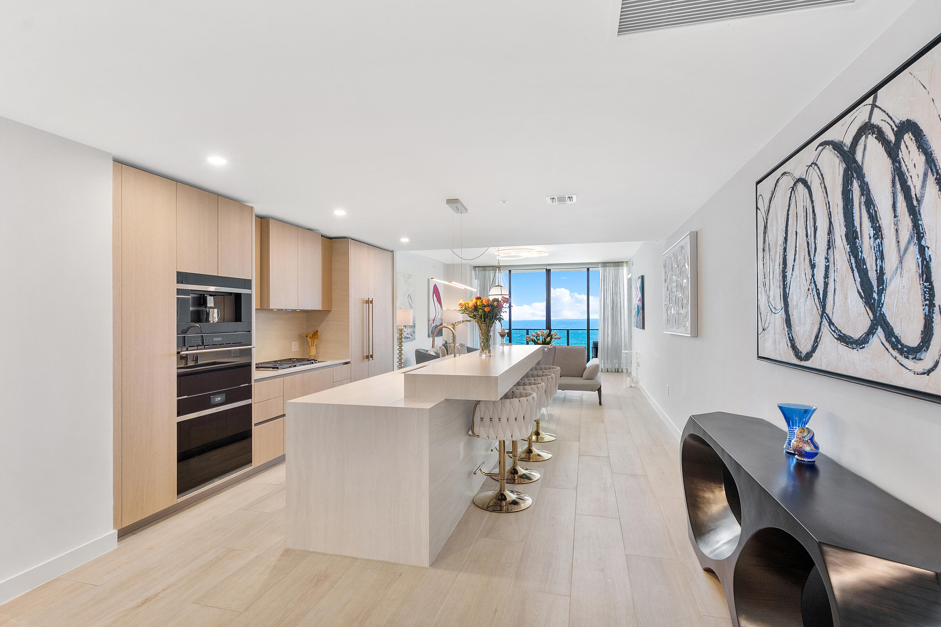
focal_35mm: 18
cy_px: 314
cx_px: 470
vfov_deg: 67.4
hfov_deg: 90.0
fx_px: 470
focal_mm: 12
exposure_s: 1/20
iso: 800
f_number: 8
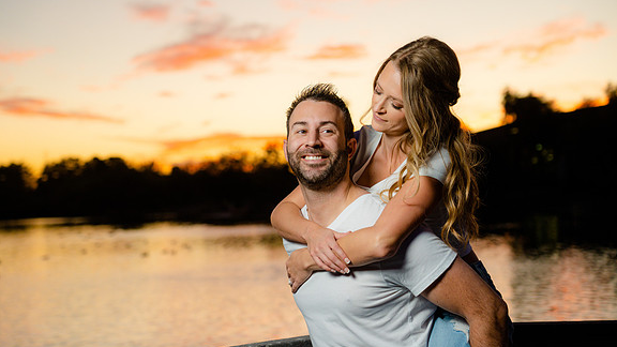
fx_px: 1260
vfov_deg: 15.7
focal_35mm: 77
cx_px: 310
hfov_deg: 27.5
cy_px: 180
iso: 640
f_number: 4
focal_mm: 73
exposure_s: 1/200
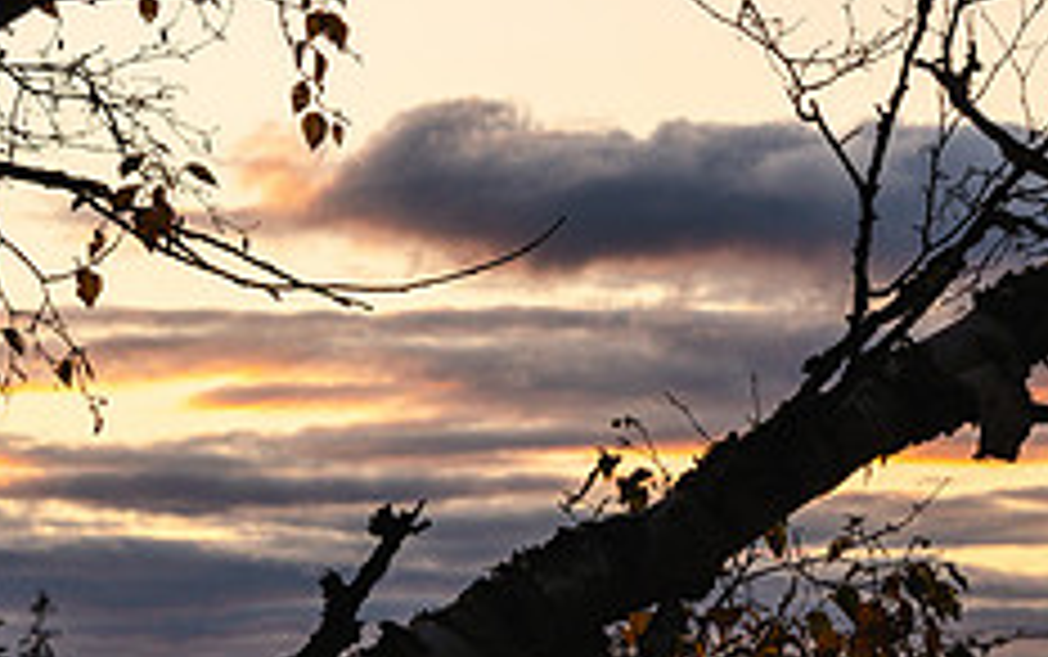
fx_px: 5974
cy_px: 569
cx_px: 522
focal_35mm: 209
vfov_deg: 6.3
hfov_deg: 10.0
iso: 100
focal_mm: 55
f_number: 8
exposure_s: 1/125
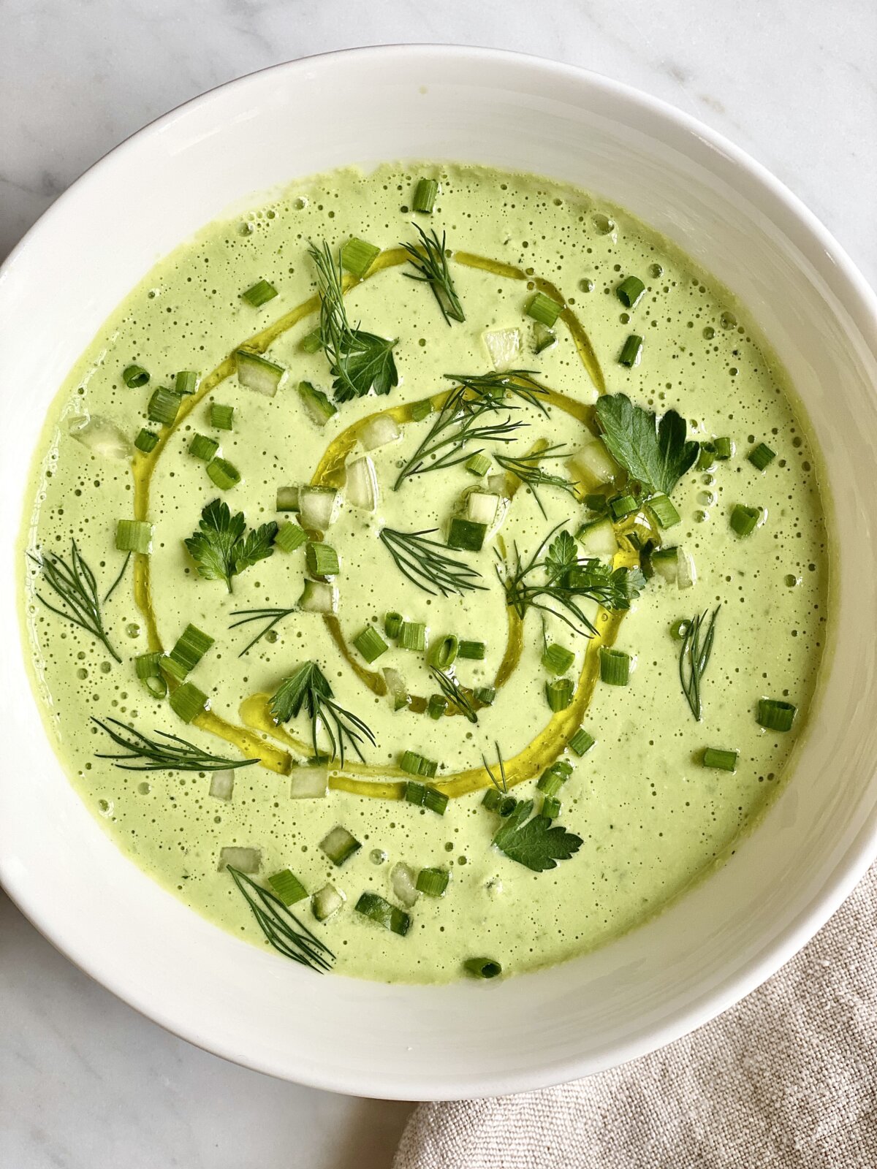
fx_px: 1757
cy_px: 584
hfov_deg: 28.0
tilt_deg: -85.1
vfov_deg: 36.8
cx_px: 438
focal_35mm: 52
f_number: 2
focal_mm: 6
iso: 50
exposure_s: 1/122
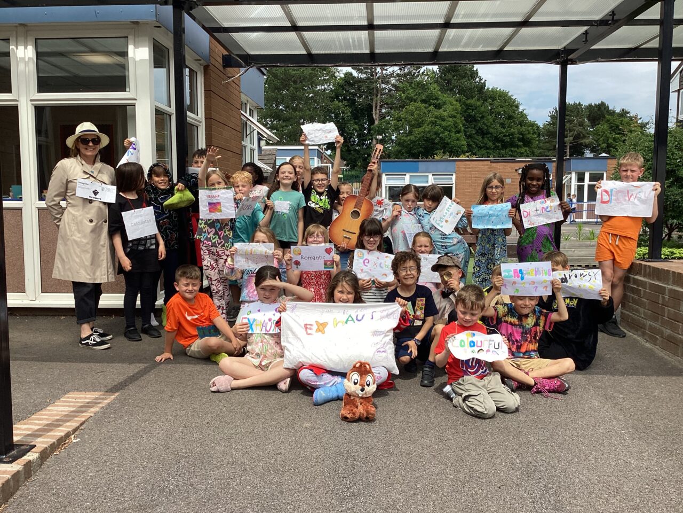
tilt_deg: -6.0
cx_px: 342
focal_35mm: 31
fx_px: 612
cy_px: 256
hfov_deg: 58.4
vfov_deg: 45.4
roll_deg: -0.6
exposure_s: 1/905
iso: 25
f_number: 2.4
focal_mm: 3.3
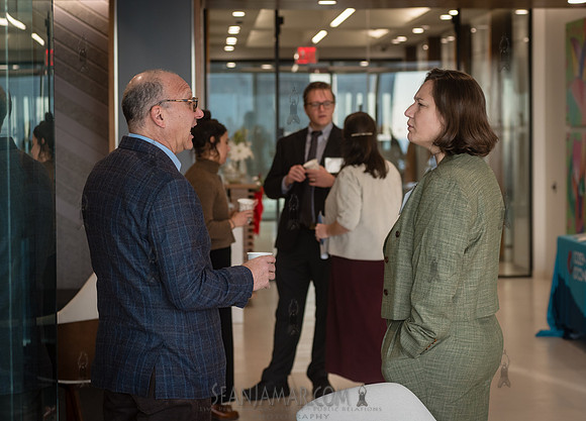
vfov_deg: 15.1
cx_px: 267
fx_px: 1584
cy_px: 192
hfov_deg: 20.9
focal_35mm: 95
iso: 640
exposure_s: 1/160
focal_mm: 80
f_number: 4.5
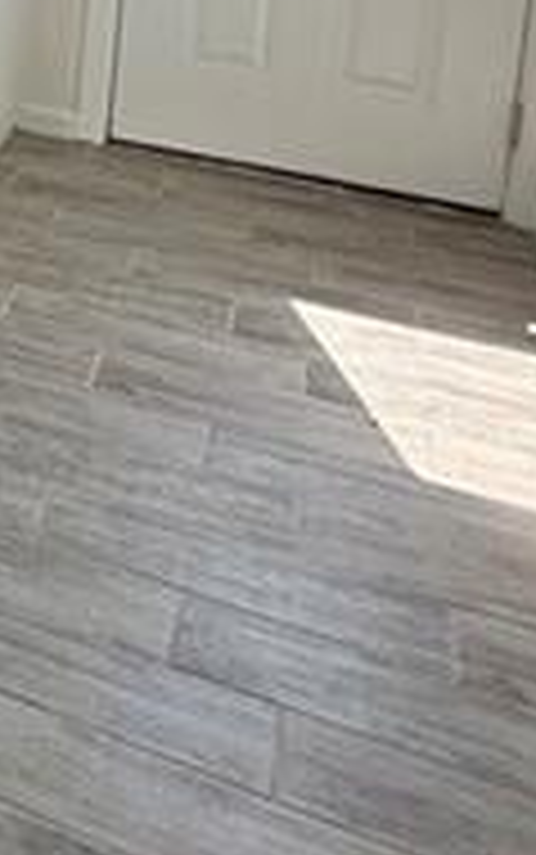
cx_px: -522
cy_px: -148
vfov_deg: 29.6
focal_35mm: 60
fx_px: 1400
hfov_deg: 16.6
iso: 64
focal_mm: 2.22
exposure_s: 1/421
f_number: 2.2
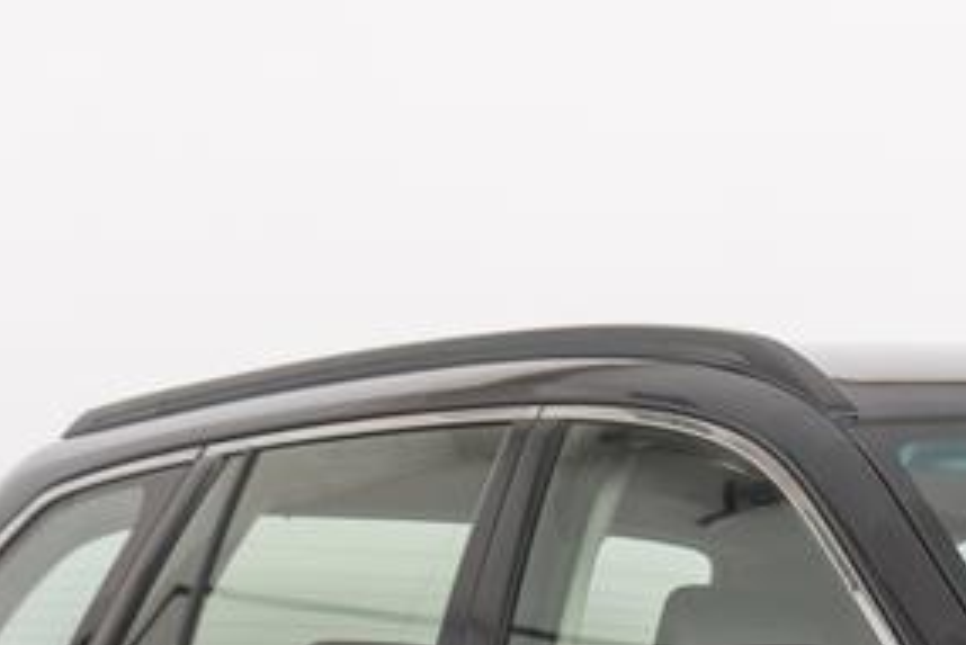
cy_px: 699
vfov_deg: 4.9
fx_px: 7544
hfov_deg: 7.2
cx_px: 1371
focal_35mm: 281
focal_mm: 44.7
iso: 160
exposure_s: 1/125
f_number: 4
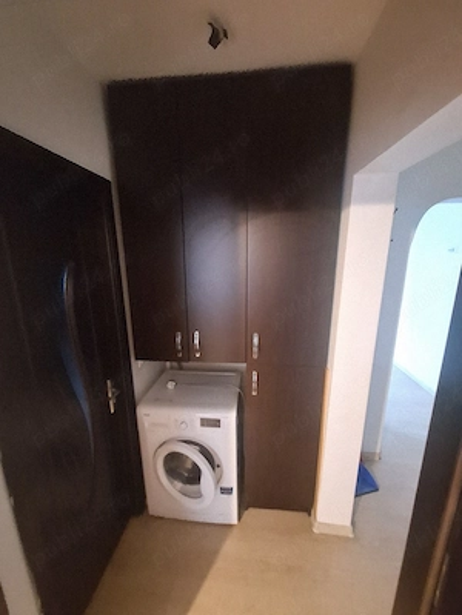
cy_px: 308
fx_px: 231
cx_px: 231
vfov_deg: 106.2
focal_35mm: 13
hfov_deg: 89.9
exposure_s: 1/17
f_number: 2.2
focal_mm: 1.74
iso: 800
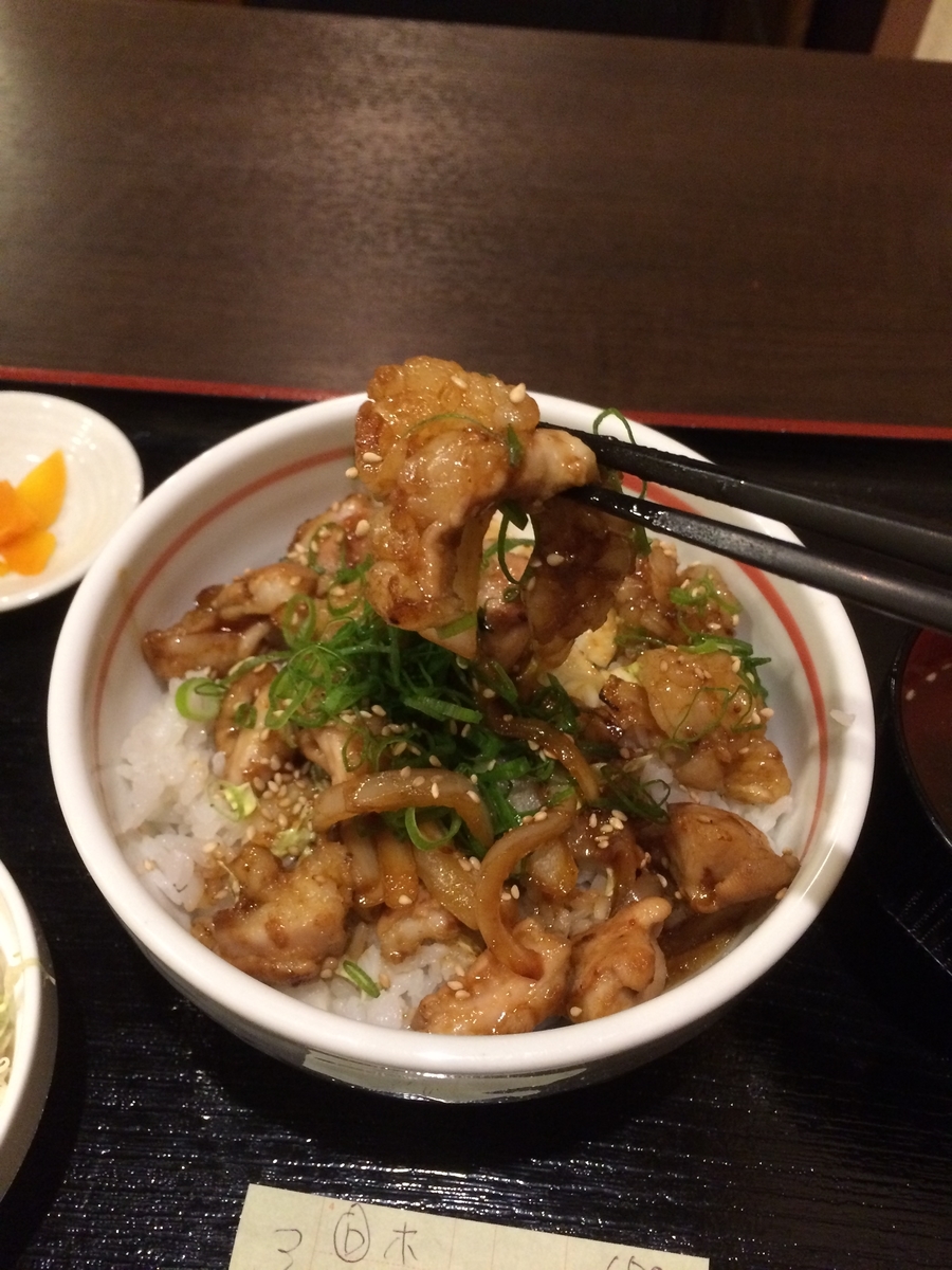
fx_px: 1063
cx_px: 476
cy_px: 635
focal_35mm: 29
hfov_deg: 48.2
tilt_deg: -54.6
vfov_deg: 61.7
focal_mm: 4.15
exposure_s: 1/24
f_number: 2.2
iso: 320
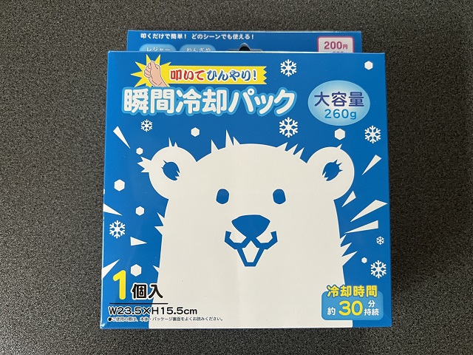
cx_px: 236
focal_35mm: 26
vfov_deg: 53.1
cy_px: 178
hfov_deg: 67.3
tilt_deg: -85.9
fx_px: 355
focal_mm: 5.7
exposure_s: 1/60
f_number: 1.5
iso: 200
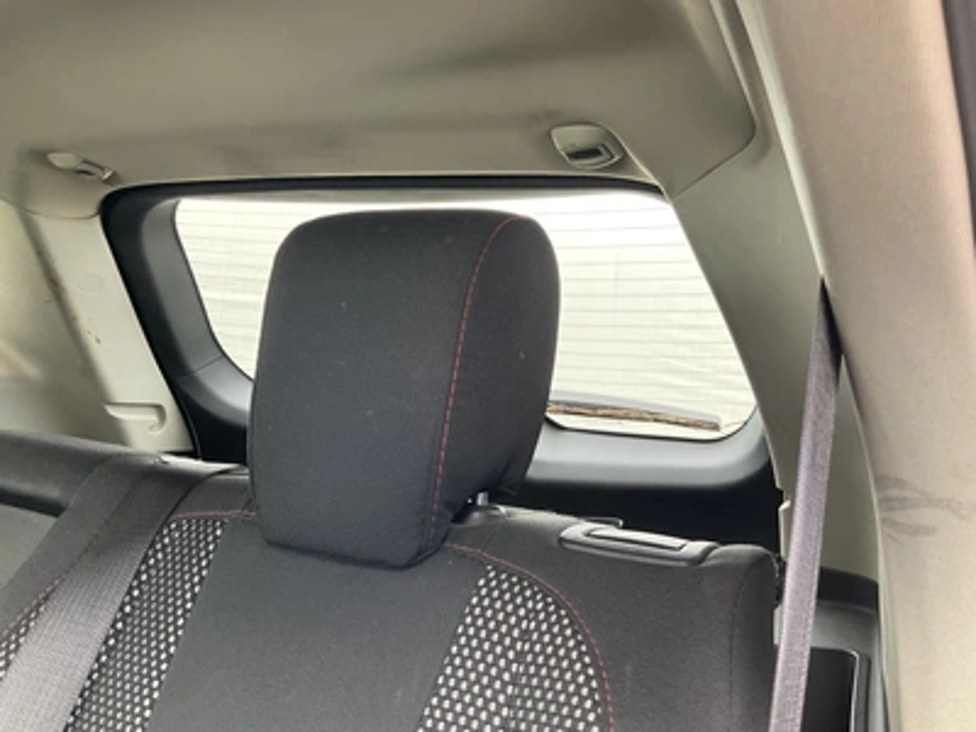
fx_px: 818
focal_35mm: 29
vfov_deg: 48.2
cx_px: 488
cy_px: 366
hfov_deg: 61.7
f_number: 1.8
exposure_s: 1/69
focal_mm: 3
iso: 64
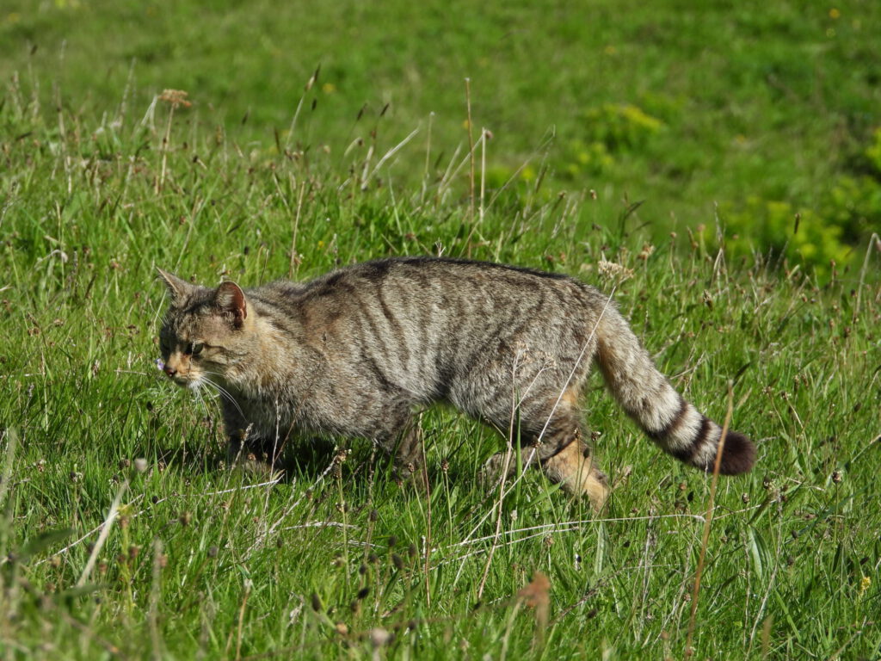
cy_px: 330
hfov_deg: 5.0
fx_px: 10180
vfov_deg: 3.7
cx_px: 440
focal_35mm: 400
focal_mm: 71.9
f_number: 5
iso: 100
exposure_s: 1/640
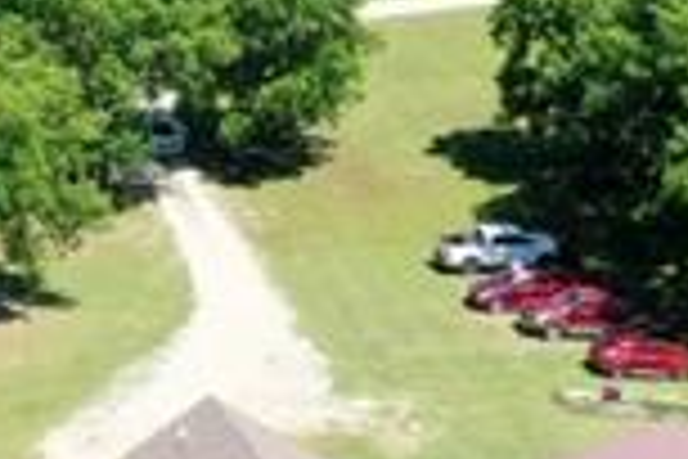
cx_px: -63
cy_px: -9
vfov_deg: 7.3
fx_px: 3593
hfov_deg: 10.8
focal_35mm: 188
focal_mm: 10.26
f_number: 5.6
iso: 100
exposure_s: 1/320
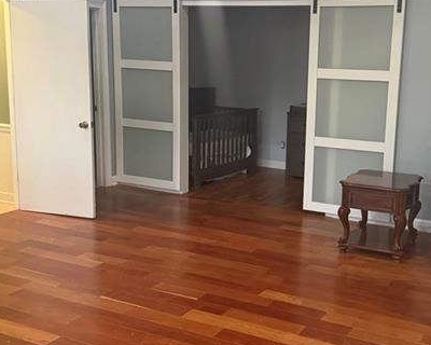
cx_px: 282
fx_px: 574
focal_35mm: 45
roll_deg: -2.8
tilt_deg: -11.2
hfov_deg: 40.7
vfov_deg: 33.4
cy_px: 158
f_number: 1.78
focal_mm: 6.76
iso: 640
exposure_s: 1/60
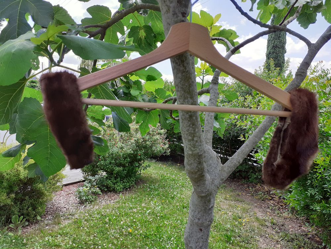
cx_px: 166
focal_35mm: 27
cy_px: 124
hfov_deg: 65.3
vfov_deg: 51.4
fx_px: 258
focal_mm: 3.6
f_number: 1.9
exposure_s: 1/352
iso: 40
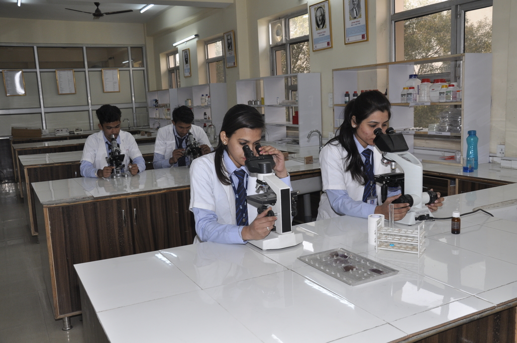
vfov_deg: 39.9
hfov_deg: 57.3
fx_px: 473
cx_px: 258
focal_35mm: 33
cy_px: 172
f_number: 5.6
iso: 400
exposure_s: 1/100
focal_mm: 22
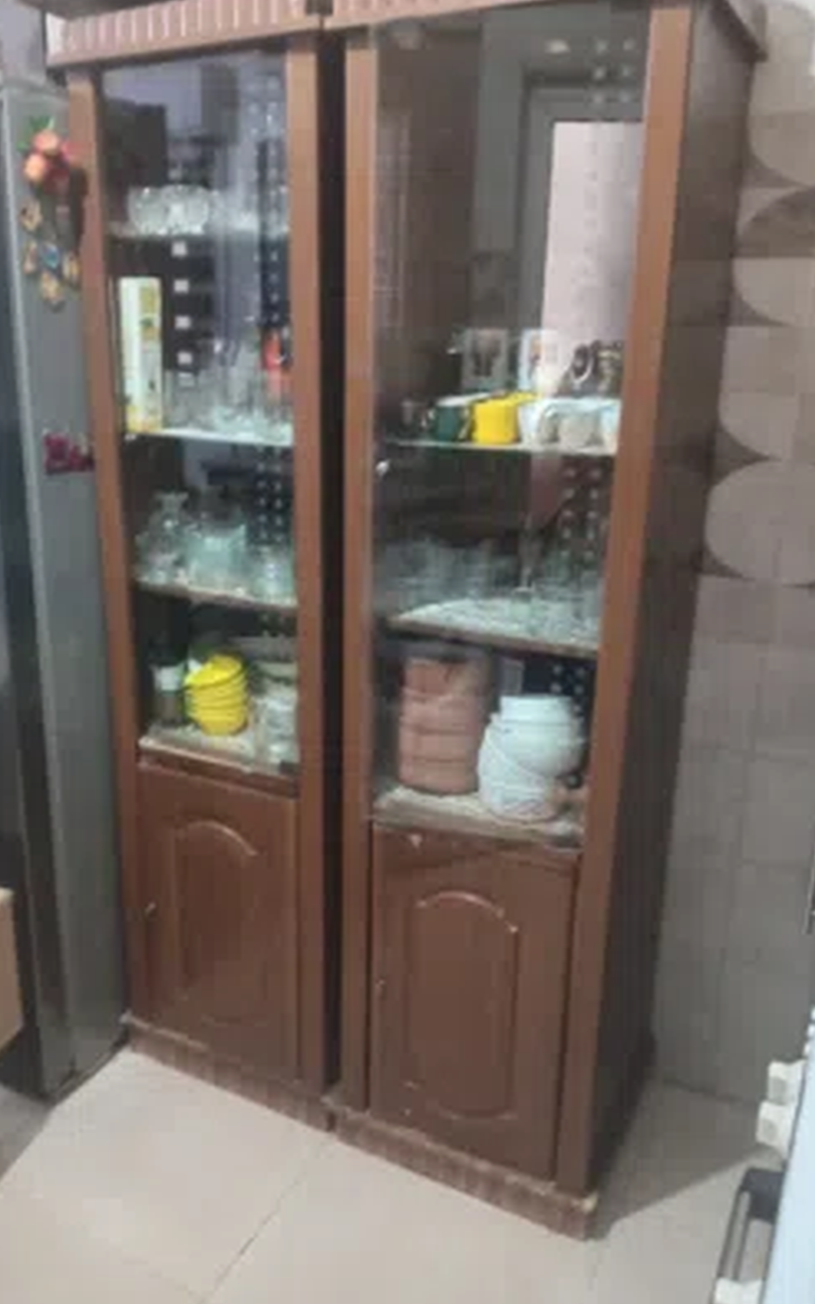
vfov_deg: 64.6
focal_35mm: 29
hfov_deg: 43.0
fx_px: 1030
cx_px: 327
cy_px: 645
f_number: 1.8
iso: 3057
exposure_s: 1/16.7
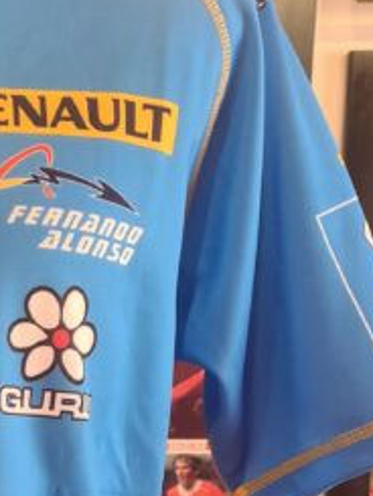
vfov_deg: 20.5
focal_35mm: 92
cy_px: 511
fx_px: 1321
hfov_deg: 15.3
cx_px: -126
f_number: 1.8
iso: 80
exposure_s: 1/50
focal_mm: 5.4
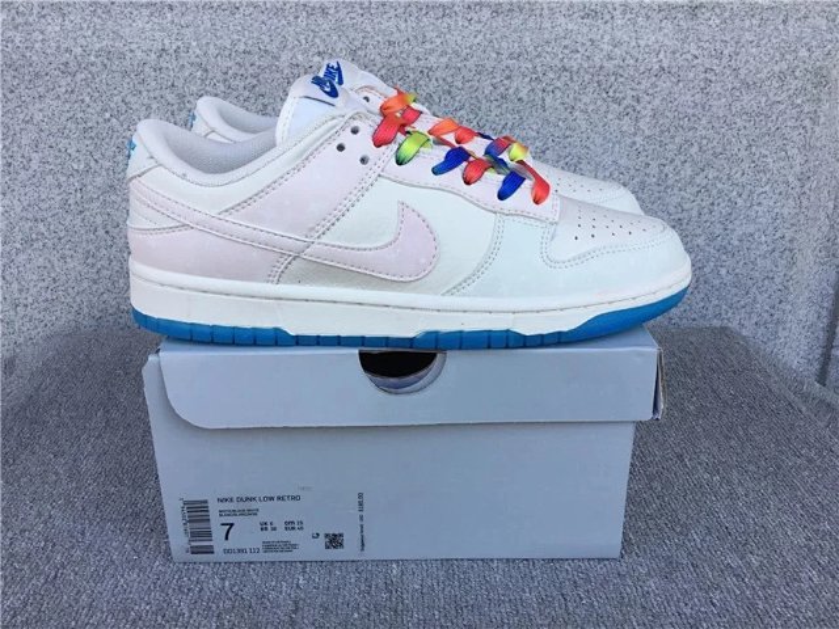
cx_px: 420
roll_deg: -0.3
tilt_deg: -20.5
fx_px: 751
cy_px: 314
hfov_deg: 58.4
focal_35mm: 31
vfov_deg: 45.4
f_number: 2.4
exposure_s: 1/377
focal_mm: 3.3
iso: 25
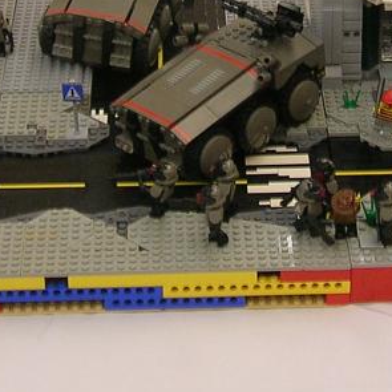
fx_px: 1691
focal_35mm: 132
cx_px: 271
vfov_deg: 13.0
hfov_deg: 13.2
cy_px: -29
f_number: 2.9
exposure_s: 1/6.6
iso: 50
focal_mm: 5.7
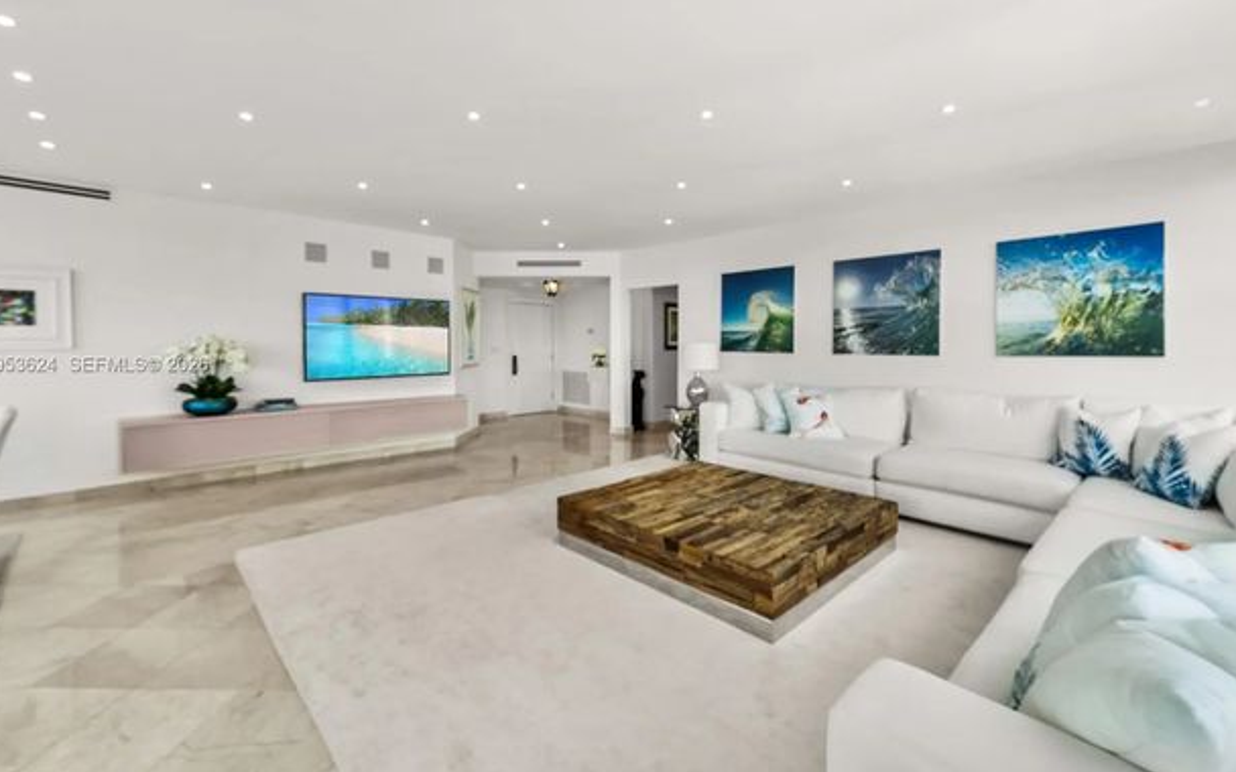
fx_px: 505
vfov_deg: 74.7
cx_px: 606
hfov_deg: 101.4
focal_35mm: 15
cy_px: 366
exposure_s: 1/6
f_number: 11
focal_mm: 14
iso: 250
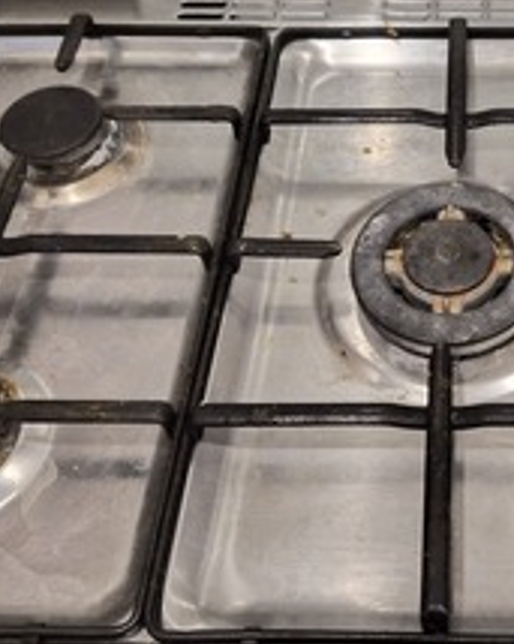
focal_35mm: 48
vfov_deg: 38.6
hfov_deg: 30.2
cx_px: 455
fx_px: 913
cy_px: 248
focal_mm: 5.4
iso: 640
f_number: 1.8
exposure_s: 1/100
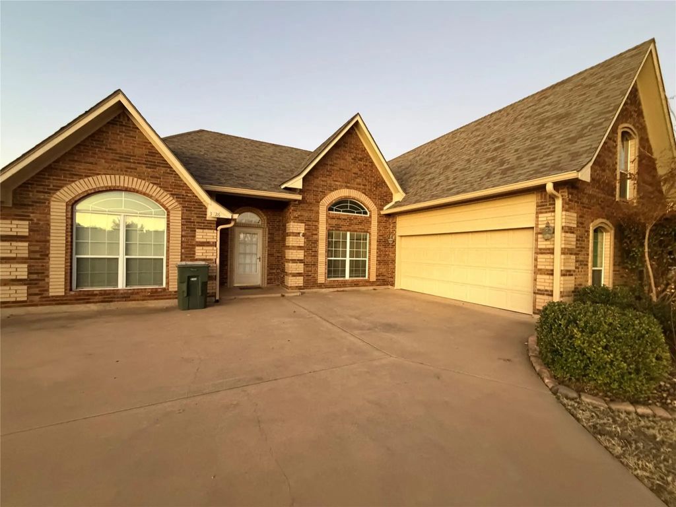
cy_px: 254
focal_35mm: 14
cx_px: 338
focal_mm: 2.22
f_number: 2.2
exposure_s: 1/60
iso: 640
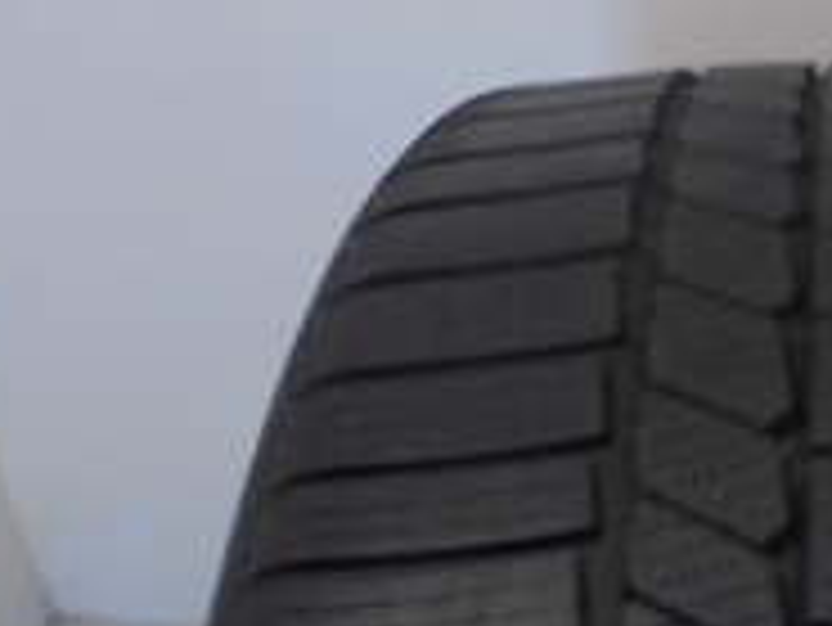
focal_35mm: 90
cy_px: 68
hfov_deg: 21.1
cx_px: 801
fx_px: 2165
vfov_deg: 16.2
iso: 100
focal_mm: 4.6
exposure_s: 1/50
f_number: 3.5
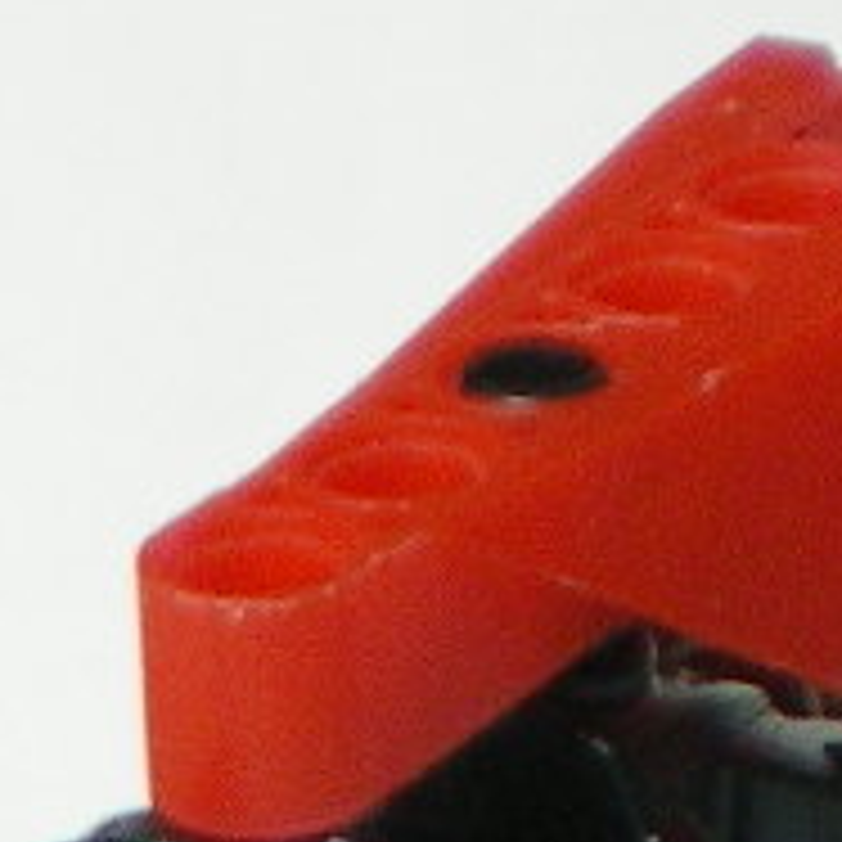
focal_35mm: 317
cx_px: 32
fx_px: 8724
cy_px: 2319
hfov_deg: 5.5
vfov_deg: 5.3
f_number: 3.5
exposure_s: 1/50
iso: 160
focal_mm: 7.4
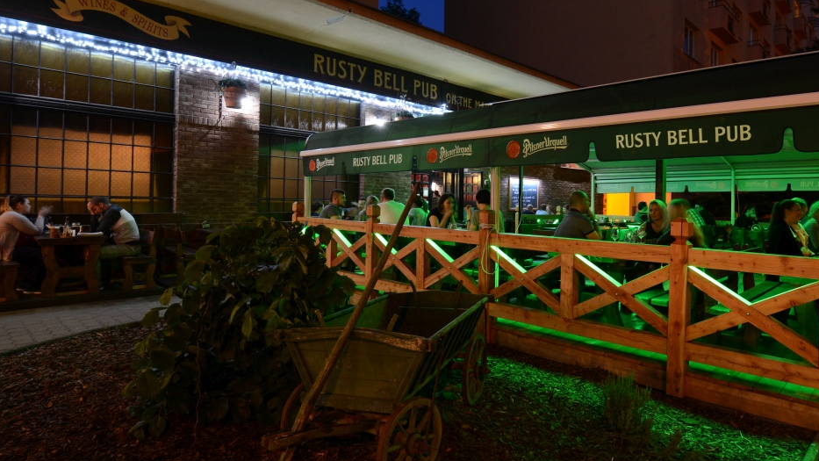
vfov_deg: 51.4
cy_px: 205
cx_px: 501
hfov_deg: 80.0
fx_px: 478
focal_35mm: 22
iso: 800
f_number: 8
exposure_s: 1/1.3
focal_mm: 14
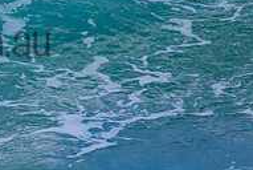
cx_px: -90
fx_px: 17090
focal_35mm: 2428
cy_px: 26
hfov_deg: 0.8
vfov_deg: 0.6
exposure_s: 1/1600
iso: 1800
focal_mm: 800
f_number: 11
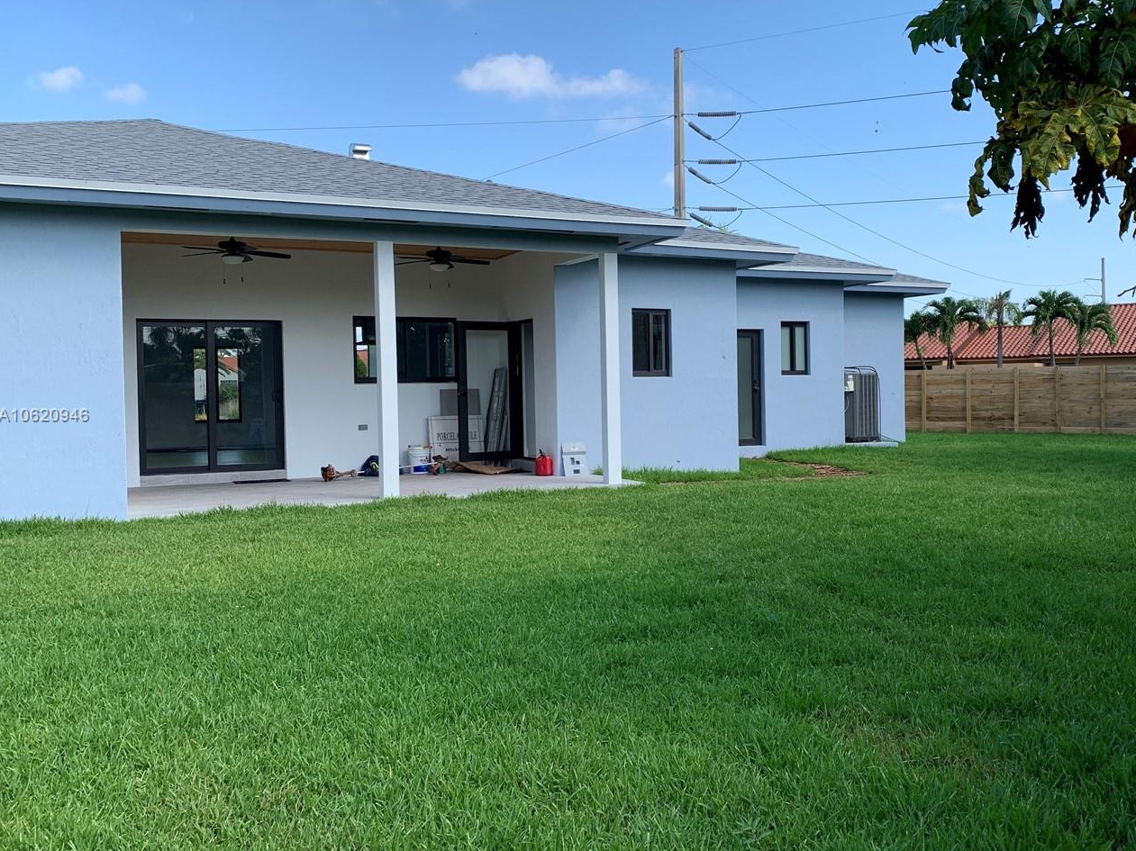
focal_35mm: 33
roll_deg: +0.1
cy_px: 416
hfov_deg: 55.1
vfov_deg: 42.9
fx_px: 1083
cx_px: 667
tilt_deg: -1.9
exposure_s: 1/1043
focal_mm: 4.25
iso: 25
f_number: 1.8
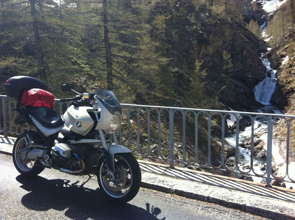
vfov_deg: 40.6
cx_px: 148
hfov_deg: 52.7
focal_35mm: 35
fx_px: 298
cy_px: 110
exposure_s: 1/603
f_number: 2.8
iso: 80
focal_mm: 3.85
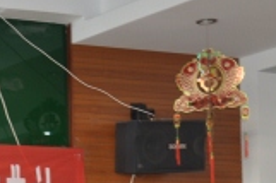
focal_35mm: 154
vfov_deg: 8.6
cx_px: -177
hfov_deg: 12.5
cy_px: 310
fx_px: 1180
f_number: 4
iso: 200
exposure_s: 1/6
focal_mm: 25
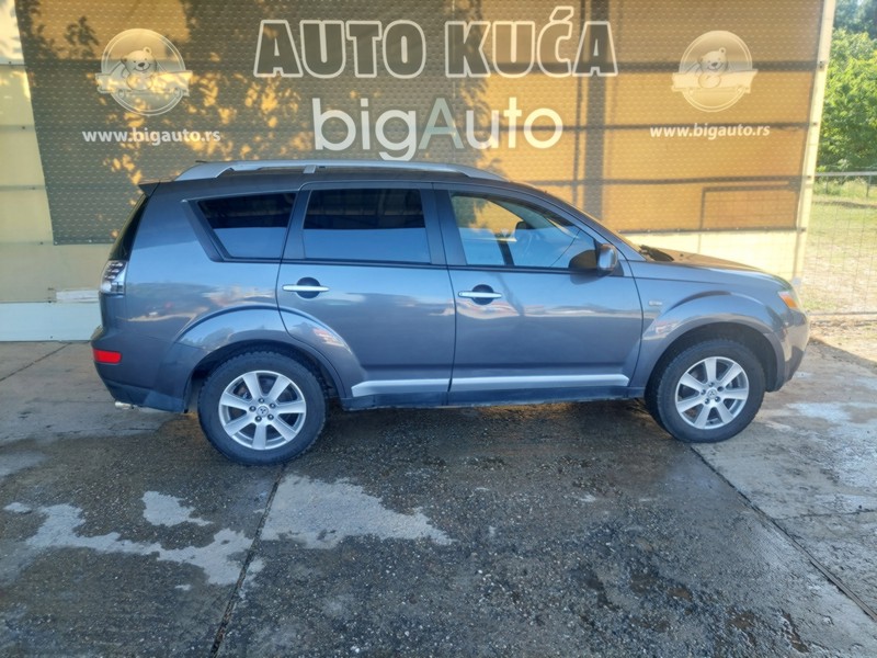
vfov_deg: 54.9
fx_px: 633
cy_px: 329
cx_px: 438
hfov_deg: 69.4
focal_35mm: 25
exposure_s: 1/120
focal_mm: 5.23
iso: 50
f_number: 1.8
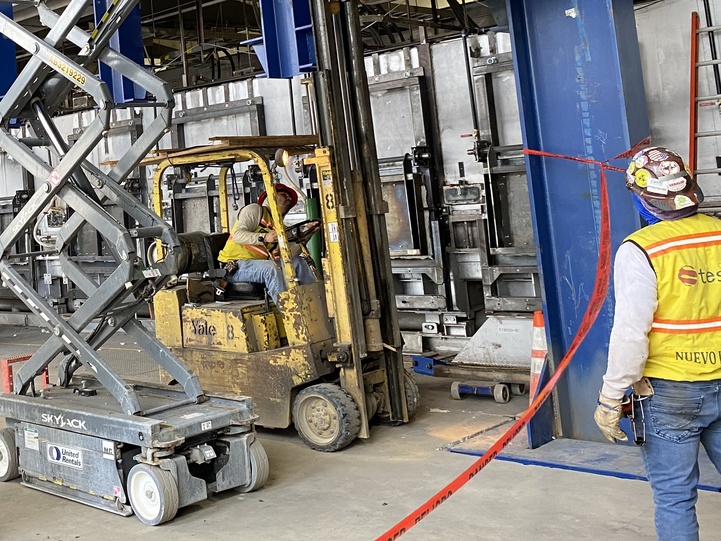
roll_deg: +5.9
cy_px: 126
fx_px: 979
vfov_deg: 30.3
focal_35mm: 47
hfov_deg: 38.0
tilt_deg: +3.8
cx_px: 85
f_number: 1.8
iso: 160
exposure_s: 1/60
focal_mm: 4.25
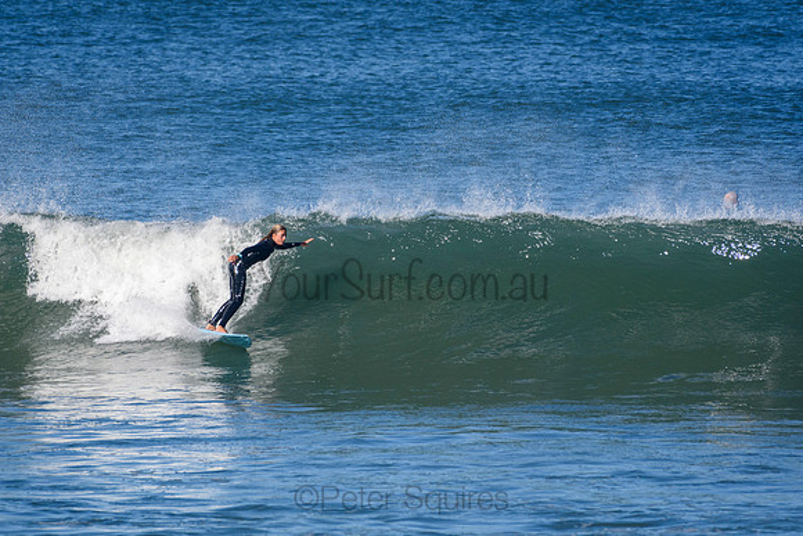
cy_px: 268
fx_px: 16732
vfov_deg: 1.8
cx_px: 402
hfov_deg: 2.7
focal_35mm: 750
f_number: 5.6
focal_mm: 500
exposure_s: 1/2000
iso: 400
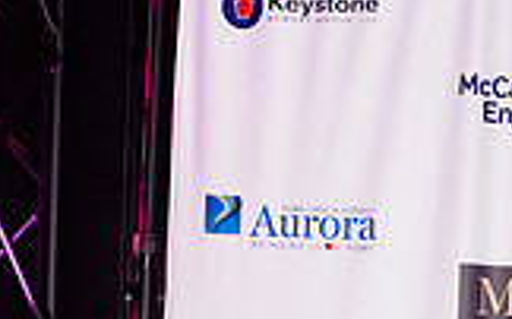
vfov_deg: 9.9
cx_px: 702
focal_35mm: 128
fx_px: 1785
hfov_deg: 15.4
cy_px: 482
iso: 2000
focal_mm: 35
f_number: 2.8
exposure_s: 1/200
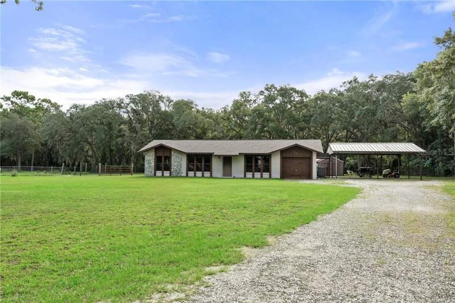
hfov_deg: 62.0
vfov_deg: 43.5
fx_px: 379
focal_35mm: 30
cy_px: 152
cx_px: 228
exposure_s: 1/500
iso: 640
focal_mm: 20
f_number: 9
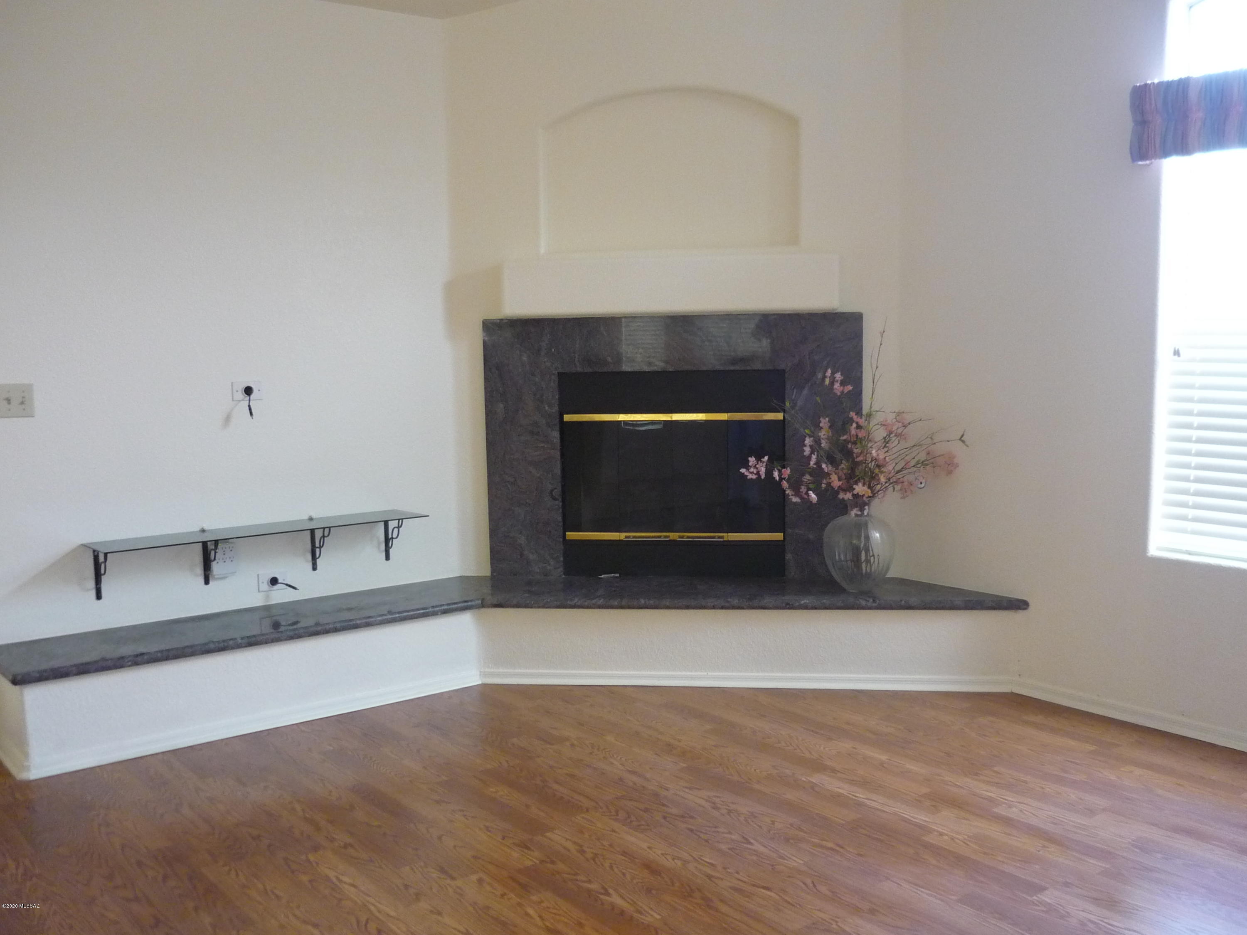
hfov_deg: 55.4
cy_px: 468
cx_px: 624
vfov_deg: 42.9
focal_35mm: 33
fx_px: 1189
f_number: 2.8
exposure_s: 1/30
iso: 320
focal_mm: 5.5
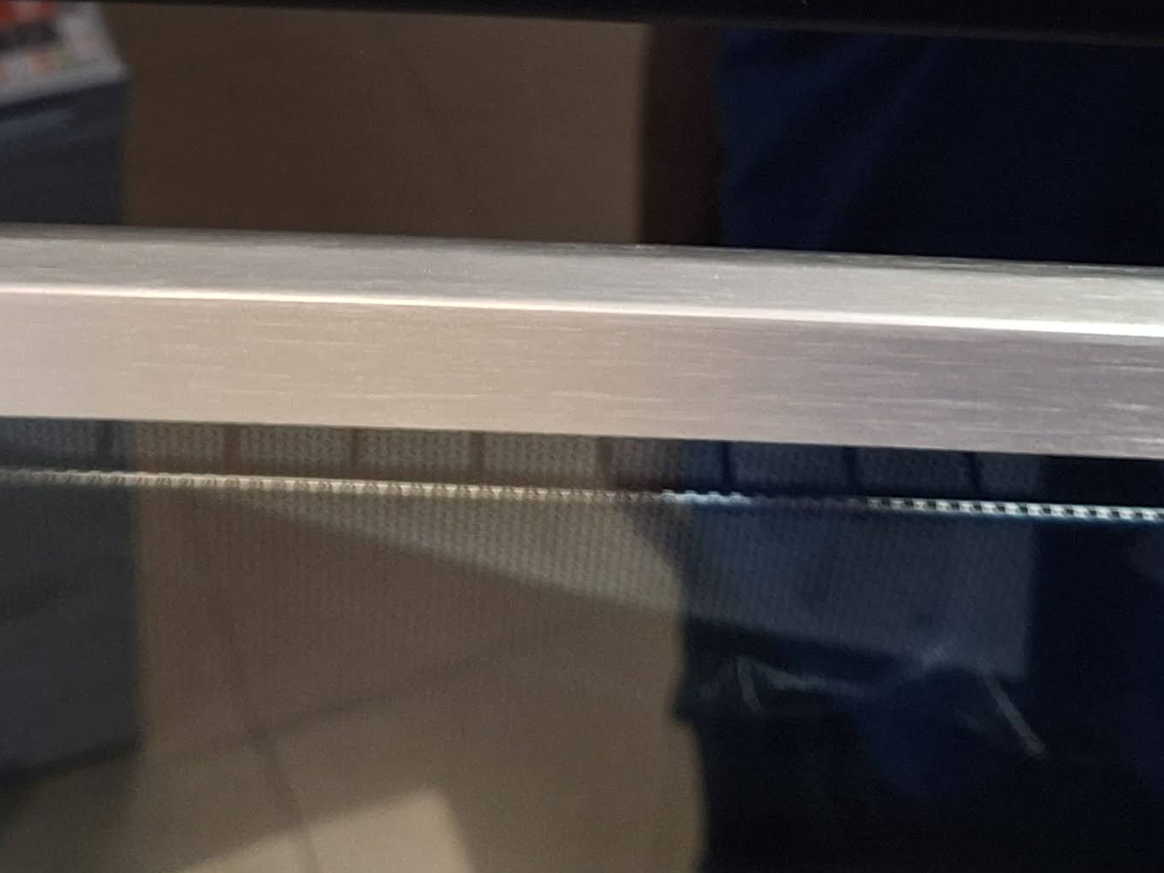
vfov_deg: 19.8
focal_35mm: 68
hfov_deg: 28.5
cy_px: -284
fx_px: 2287
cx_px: 473
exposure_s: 1/50
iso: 250
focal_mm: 5.54
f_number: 1.8
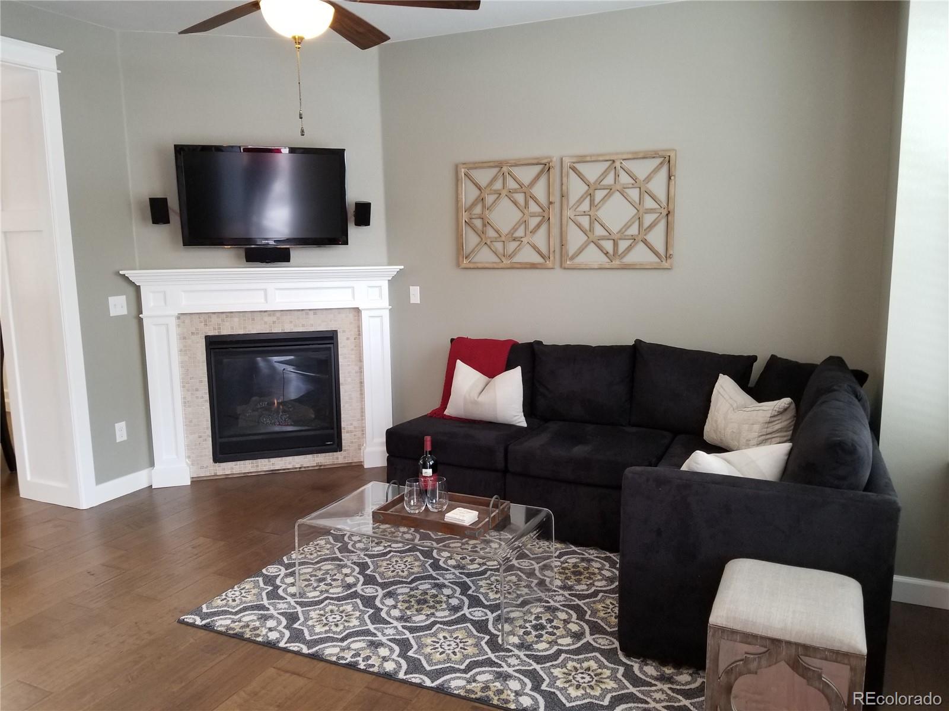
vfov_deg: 53.1
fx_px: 713
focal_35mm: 26
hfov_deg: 67.3
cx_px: 474
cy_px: 356
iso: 160
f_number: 1.7
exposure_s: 1/30
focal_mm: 4.3
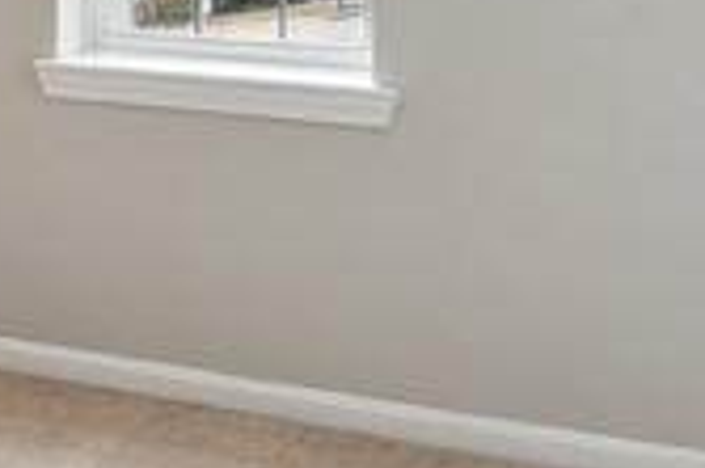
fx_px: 1755
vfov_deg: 14.4
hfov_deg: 21.2
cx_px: -135
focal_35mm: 90
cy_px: -175
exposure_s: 1/20
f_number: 8
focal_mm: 14.6
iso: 200
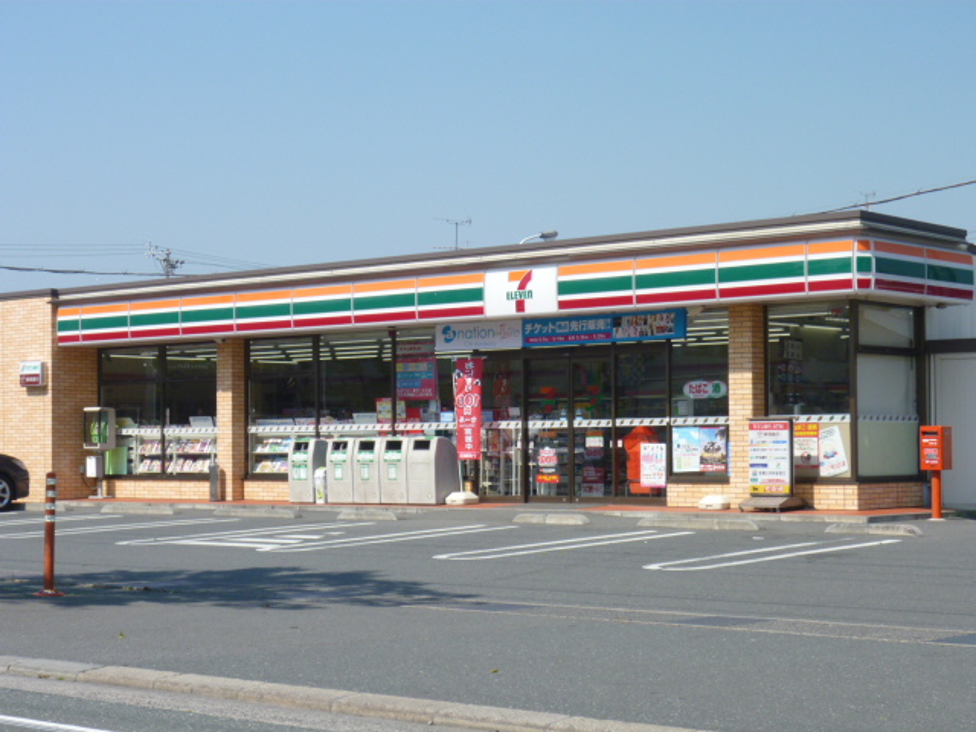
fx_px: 1889
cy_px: 366
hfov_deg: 29.0
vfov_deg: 21.9
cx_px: 488
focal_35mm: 67
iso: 100
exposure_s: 1/400
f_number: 5.6
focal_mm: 12
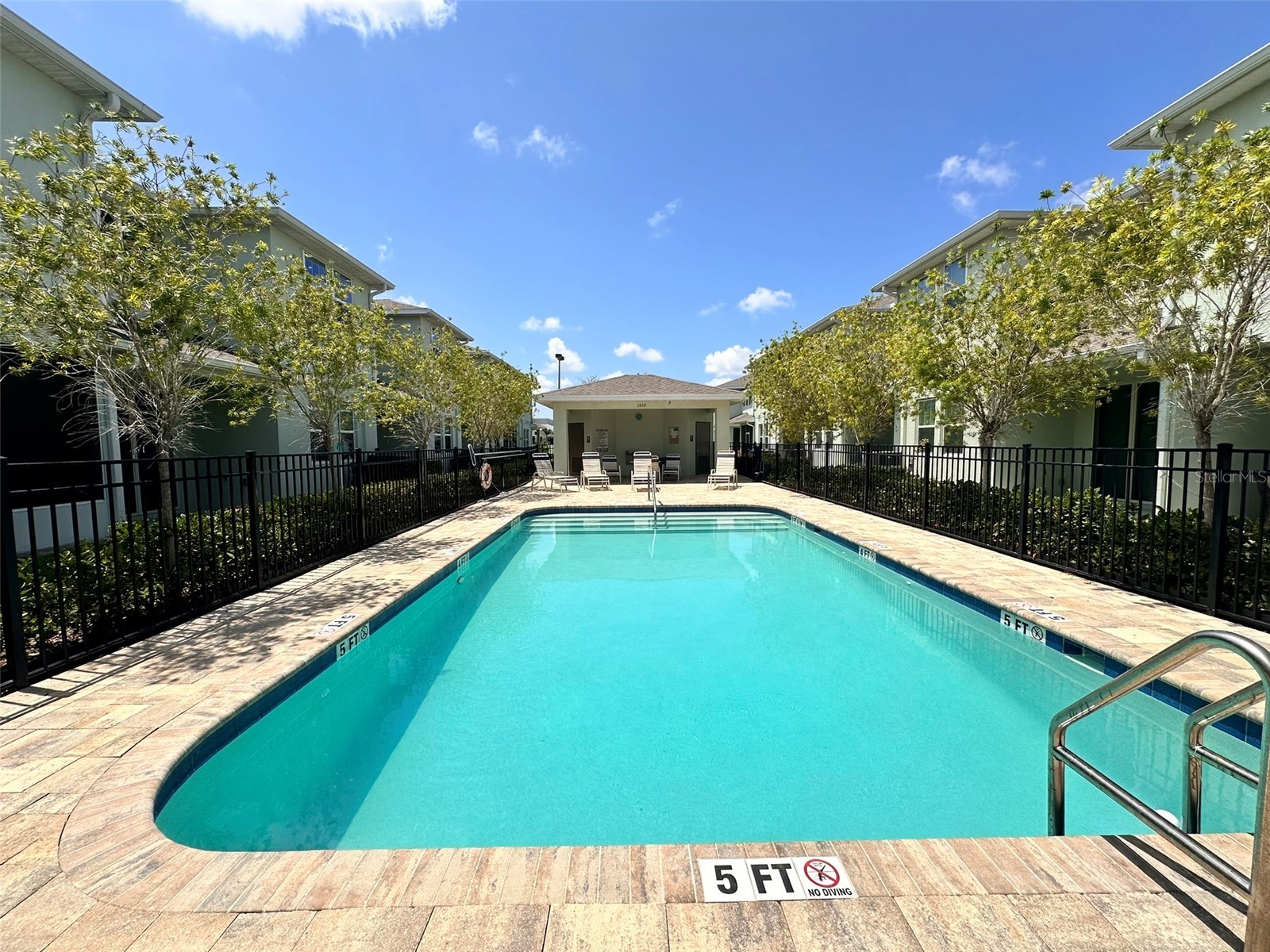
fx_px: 514
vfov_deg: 85.7
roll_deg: +0.6
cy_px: 476
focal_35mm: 14
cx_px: 635
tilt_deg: -4.1
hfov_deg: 102.1
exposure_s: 1/2681
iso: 40
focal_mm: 2.22
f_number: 2.2
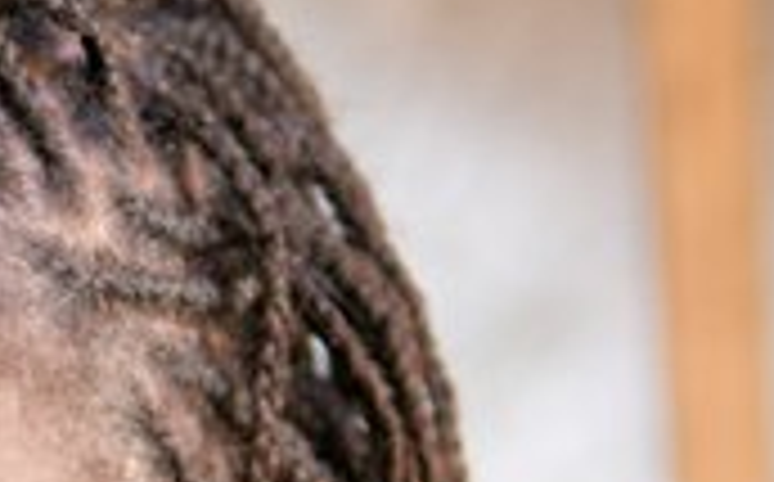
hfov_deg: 5.9
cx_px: -837
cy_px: 1216
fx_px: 7289
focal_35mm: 346
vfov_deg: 3.7
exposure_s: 1/100
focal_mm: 38
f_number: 2.8
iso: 200
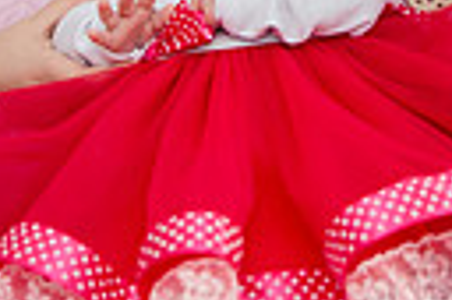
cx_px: 215
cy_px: -198
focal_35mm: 140
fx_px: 1756
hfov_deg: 14.7
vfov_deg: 9.4
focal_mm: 31
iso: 250
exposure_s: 1/250
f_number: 3.2
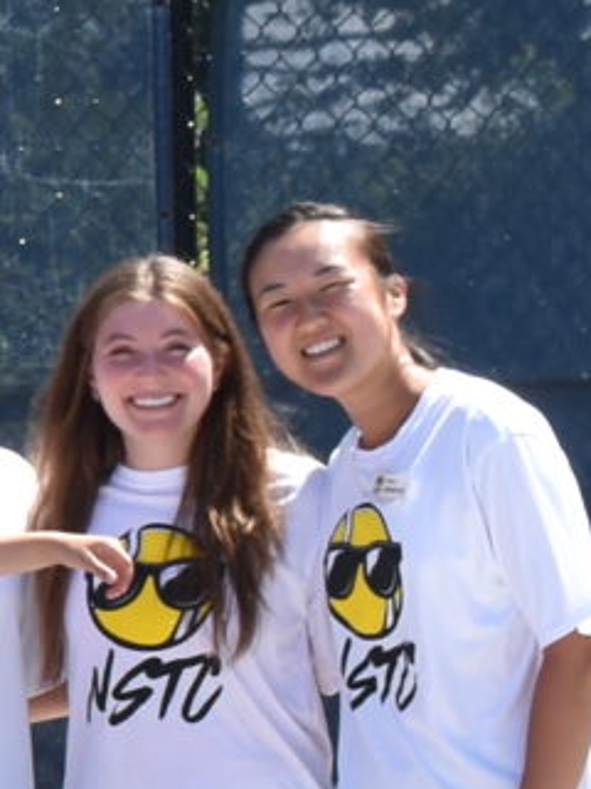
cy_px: 519
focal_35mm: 300
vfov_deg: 6.6
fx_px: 6829
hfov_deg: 4.5
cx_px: -1832
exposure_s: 1/250
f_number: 8
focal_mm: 26
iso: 110
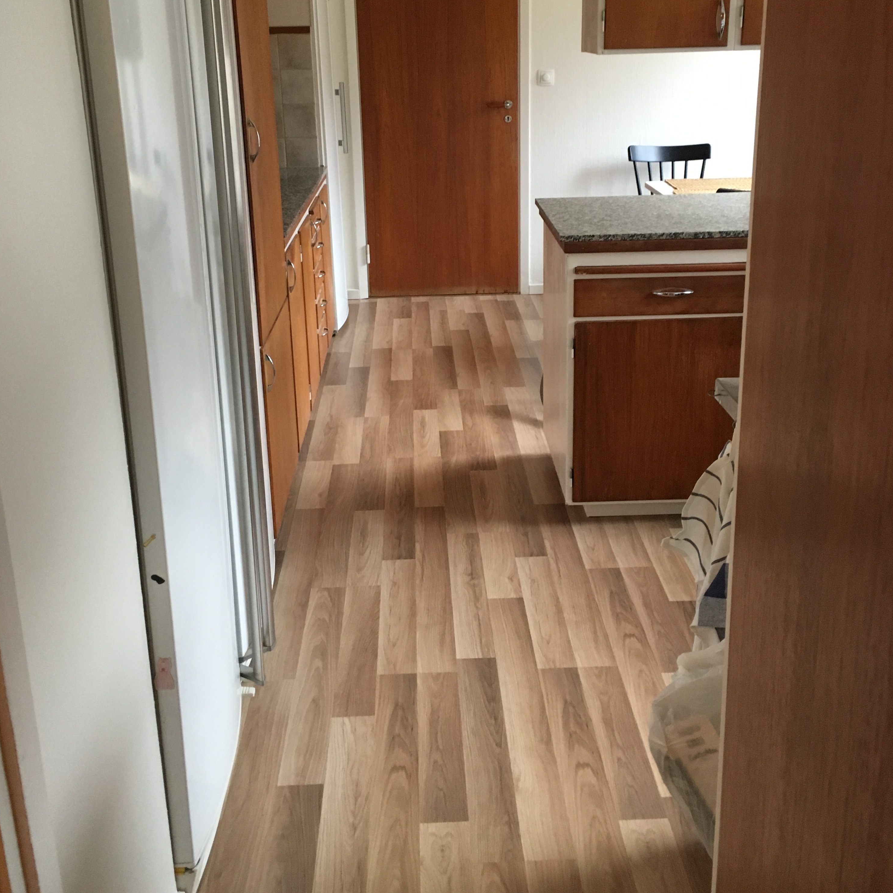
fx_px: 1022
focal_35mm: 35
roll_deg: +1.9
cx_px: 445
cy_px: 331
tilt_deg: -18.4
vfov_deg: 46.8
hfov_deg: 47.2
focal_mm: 4.15
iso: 200
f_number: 2.2
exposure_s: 1/33
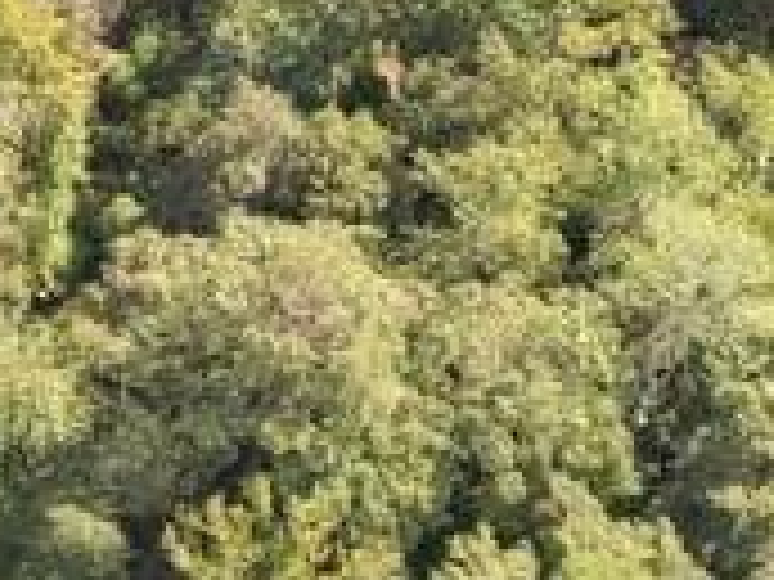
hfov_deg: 10.4
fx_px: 4002
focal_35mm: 179
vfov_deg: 7.5
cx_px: -590
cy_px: -1030
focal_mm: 8.7
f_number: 1.8
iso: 150
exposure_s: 1/1000
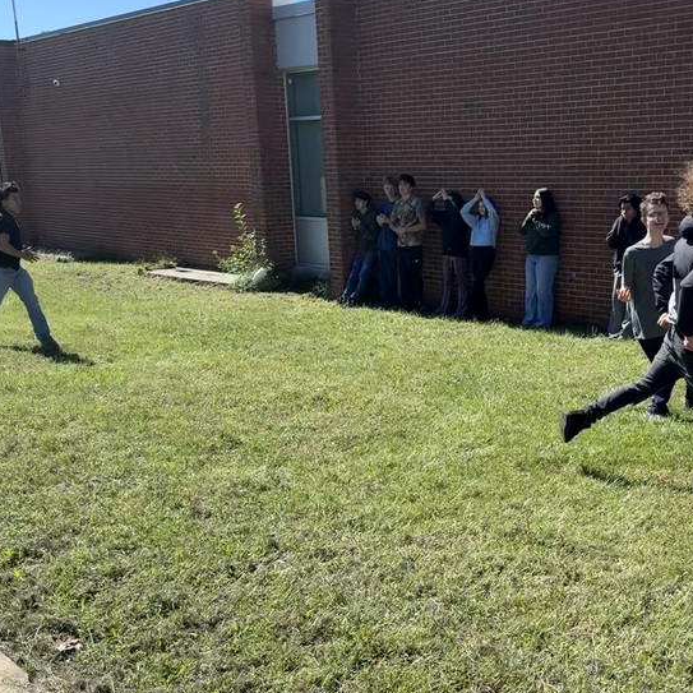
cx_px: 422
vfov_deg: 41.7
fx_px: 906
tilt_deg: -11.0
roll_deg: +3.3
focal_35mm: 40
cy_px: 414
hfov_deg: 41.6
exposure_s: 1/4673
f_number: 1.78
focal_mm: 6.76
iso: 80
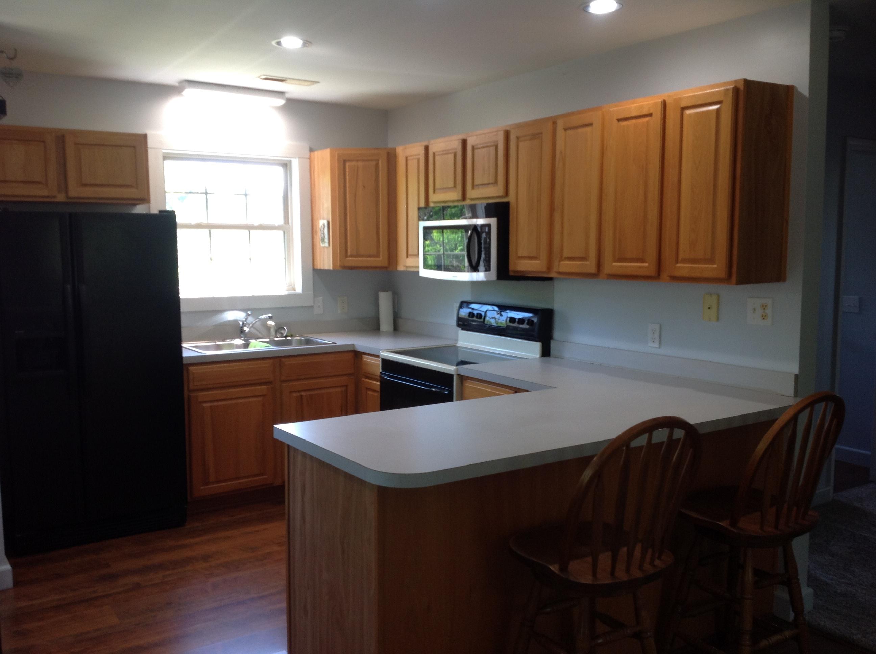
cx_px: 438
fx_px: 884
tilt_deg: -6.5
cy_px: 327
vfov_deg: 40.6
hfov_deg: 52.7
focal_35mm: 35
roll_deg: -1.2
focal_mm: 4.28
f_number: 2.4
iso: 50
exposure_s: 1/30
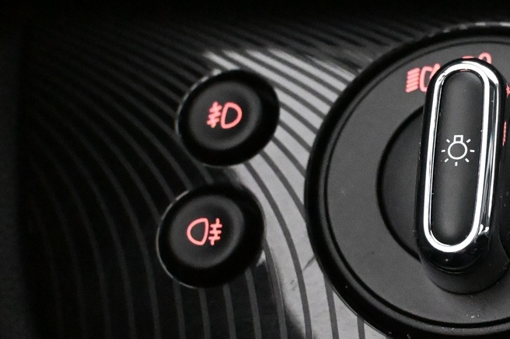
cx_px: 528
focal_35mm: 85
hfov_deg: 22.8
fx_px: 1207
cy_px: 189
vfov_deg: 16.0
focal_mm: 23
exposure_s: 1/60
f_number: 4.2
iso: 12800
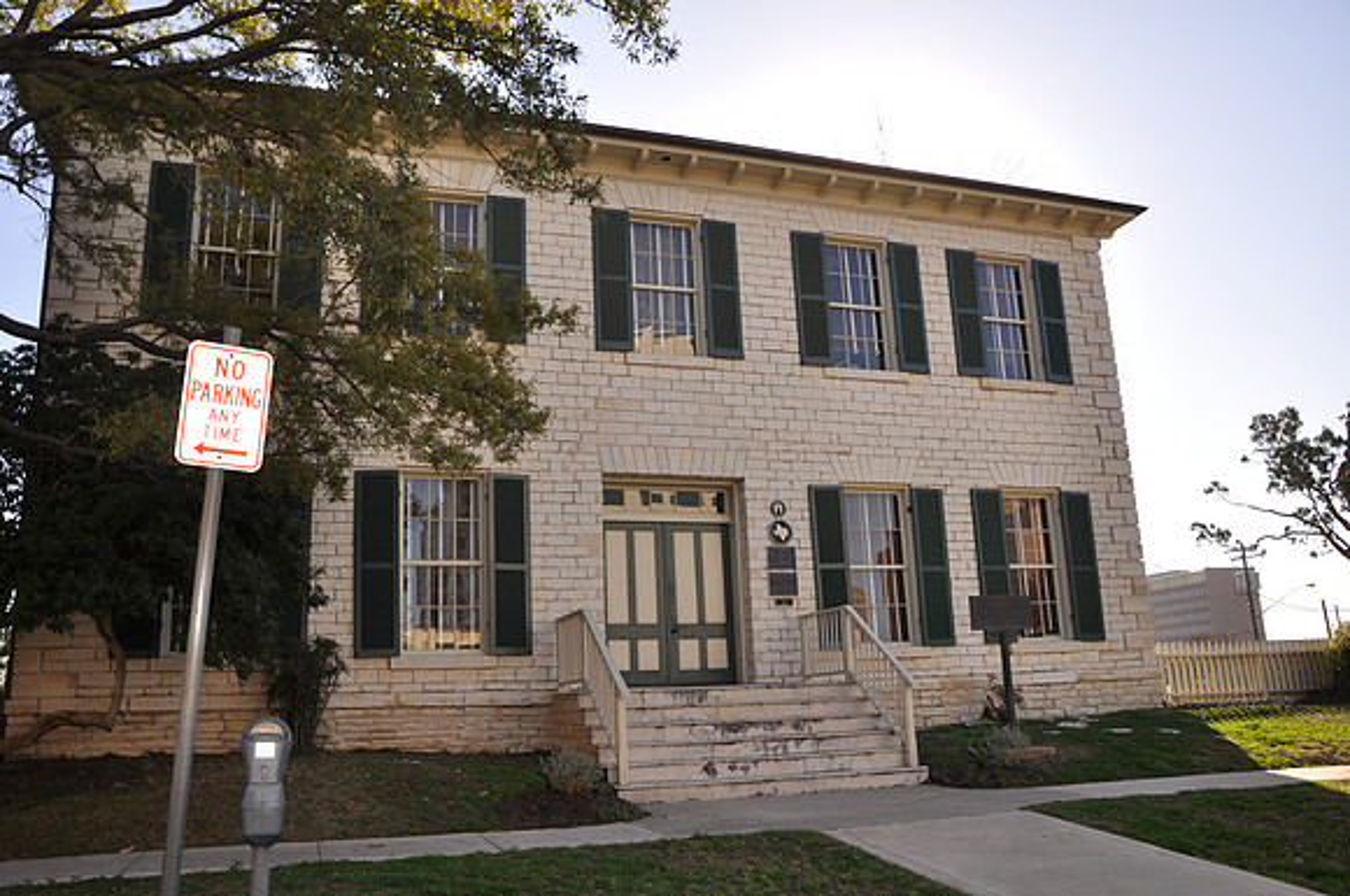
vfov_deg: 47.8
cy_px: 448
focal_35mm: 27
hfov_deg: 67.5
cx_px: 675
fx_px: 1011
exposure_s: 1/200
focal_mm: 18
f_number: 5.6
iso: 200
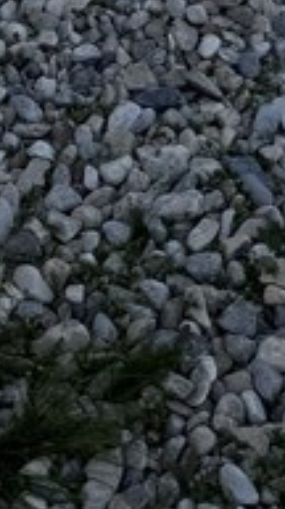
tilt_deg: -16.4
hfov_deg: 8.7
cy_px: -709
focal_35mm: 139
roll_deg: -3.1
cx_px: 95
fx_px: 1875
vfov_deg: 12.3
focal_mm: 6.76
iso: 80
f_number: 1.78
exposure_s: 1/9009
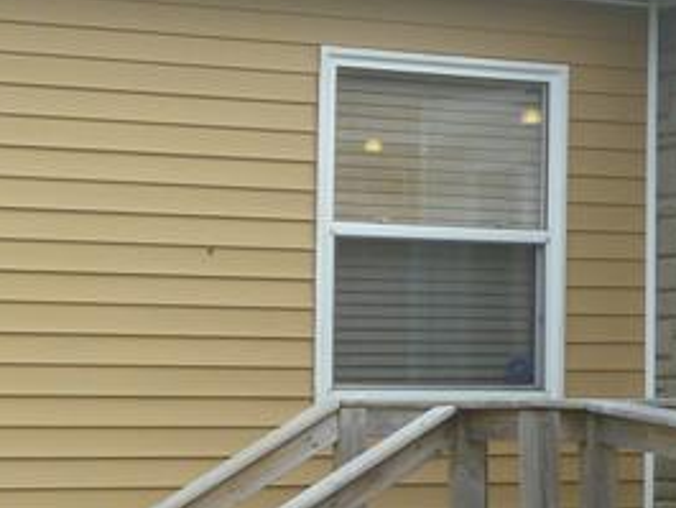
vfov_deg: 11.0
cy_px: 327
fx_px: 2638
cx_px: 1036
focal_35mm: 135
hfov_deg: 13.7
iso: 125
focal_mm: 6.3
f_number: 4.5
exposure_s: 1/250
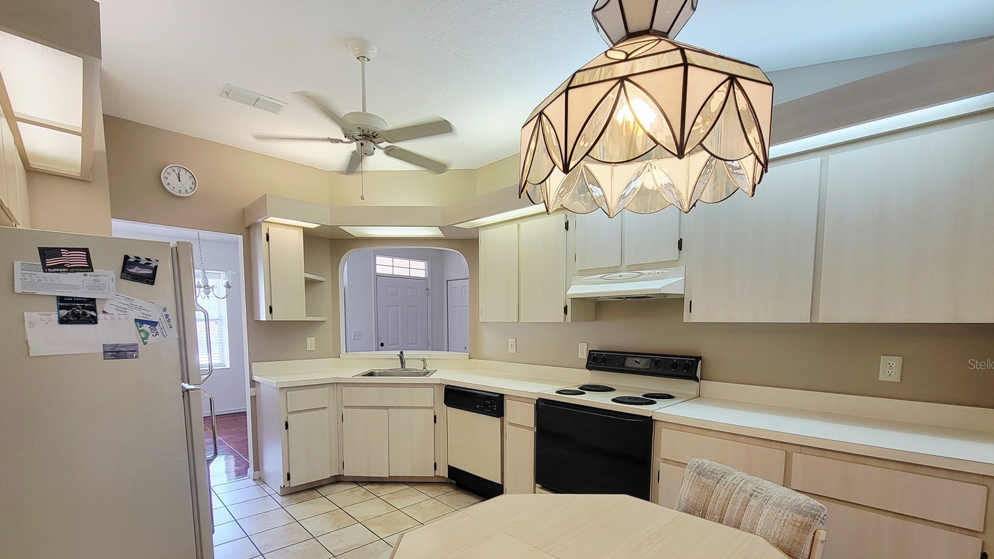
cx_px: 504
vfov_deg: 68.9
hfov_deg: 103.0
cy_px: 364
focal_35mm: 15
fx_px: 395
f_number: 2.2
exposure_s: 1/60.2
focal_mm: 2.2
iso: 125
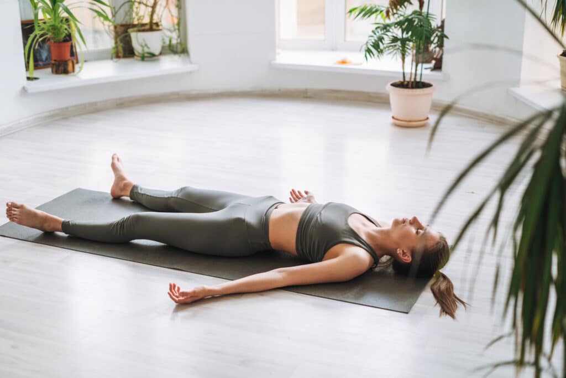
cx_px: 283
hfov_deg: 39.6
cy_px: 189
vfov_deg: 27.0
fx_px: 786
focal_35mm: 50
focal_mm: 50
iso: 200
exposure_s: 1/200
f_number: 2.2
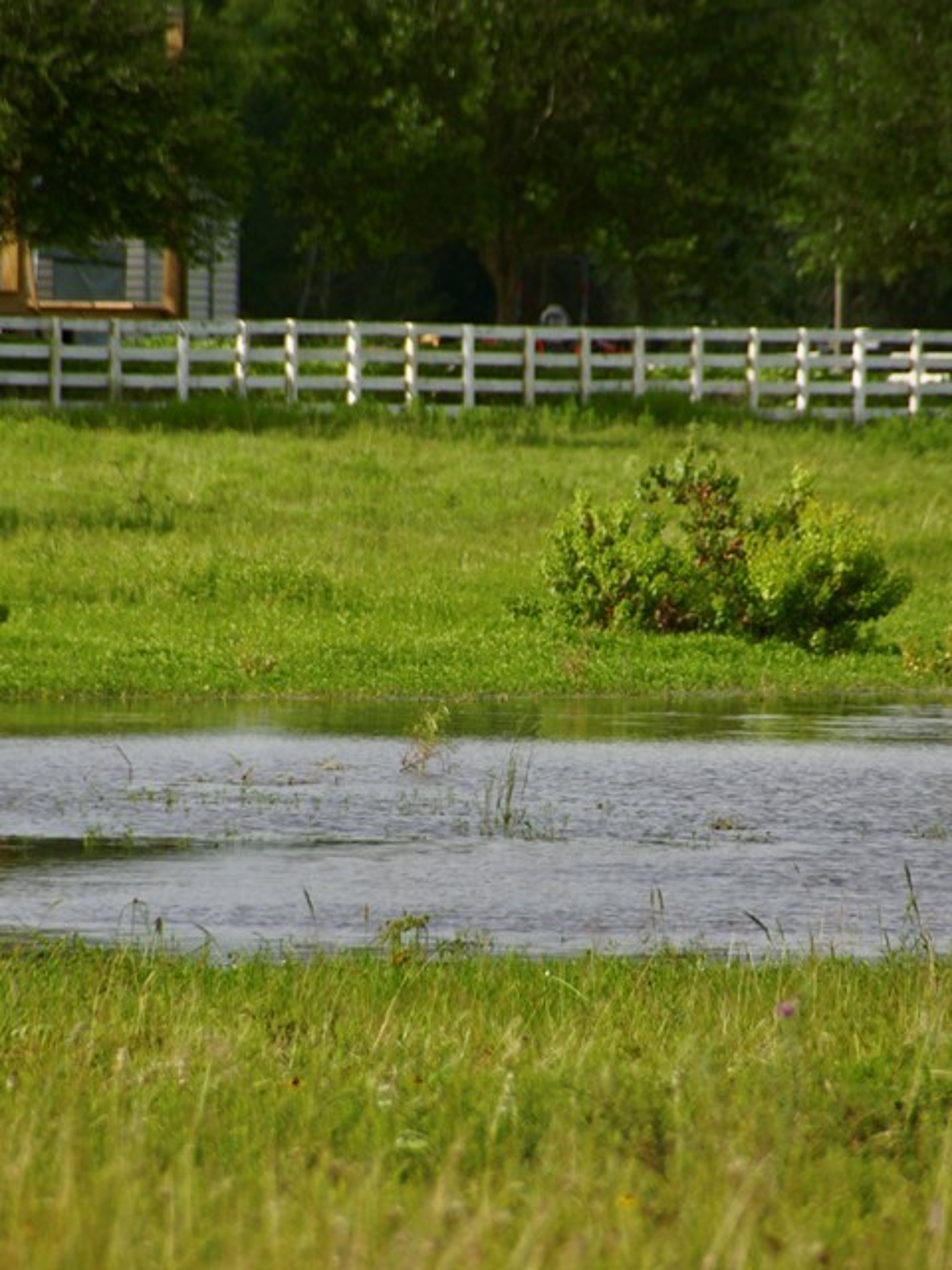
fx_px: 22441
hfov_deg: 2.4
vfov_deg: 3.2
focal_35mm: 612
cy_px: 671
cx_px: 506
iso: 100
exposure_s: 1/500
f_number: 6.3
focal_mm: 250
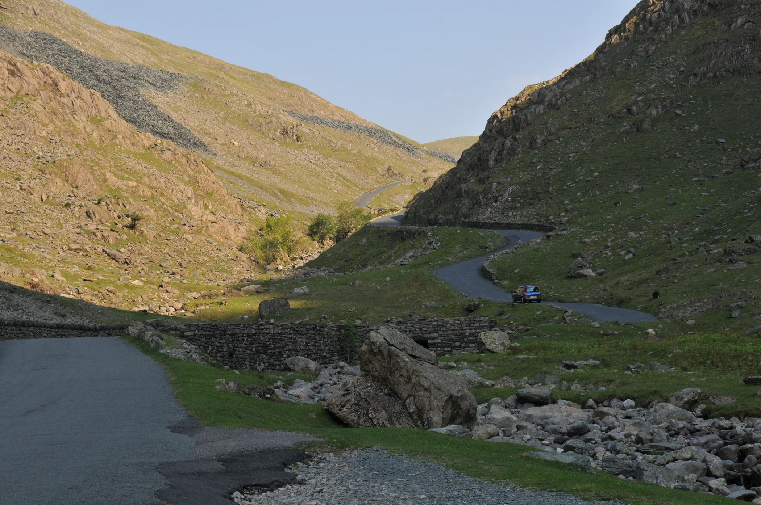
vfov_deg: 15.2
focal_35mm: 90
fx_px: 1900
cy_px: 252
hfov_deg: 22.6
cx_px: 380
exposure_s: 1/400
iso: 400
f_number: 10
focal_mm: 60
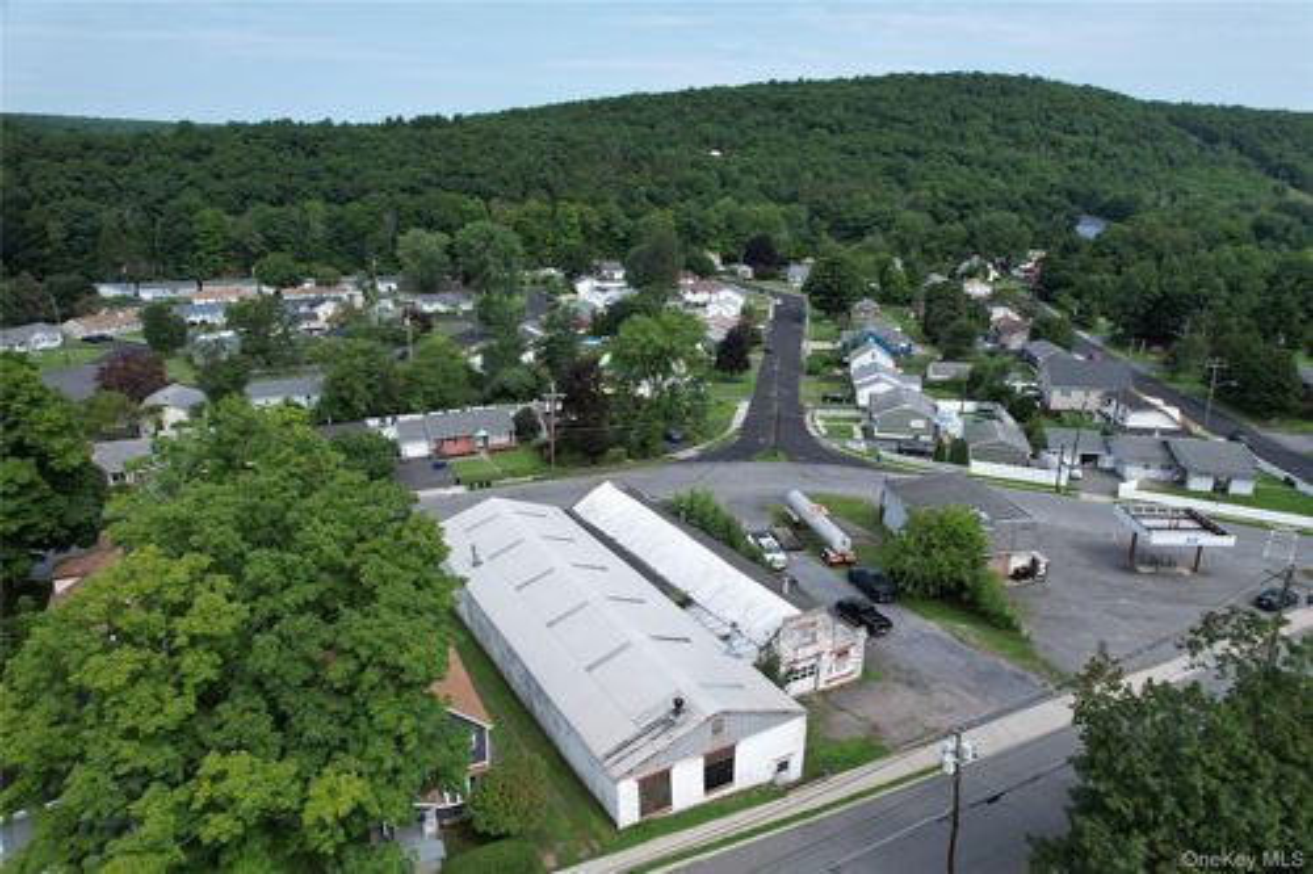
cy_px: 437
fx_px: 802
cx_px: 656
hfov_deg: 78.6
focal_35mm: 22
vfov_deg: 57.2
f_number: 2.8
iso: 100
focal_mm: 8.38
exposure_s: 1/1250
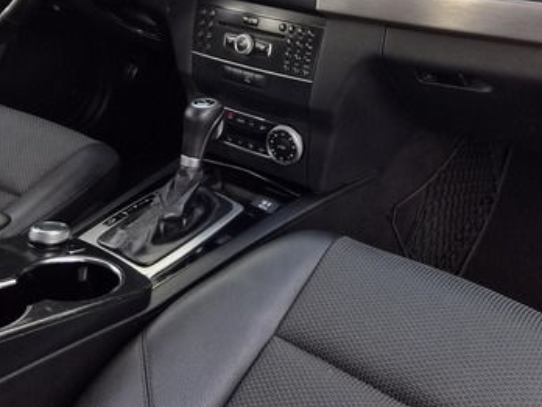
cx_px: 361
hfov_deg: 44.2
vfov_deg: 32.6
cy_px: 39
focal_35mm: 42
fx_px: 658
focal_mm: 5.4
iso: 100
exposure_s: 1/180
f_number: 1.8
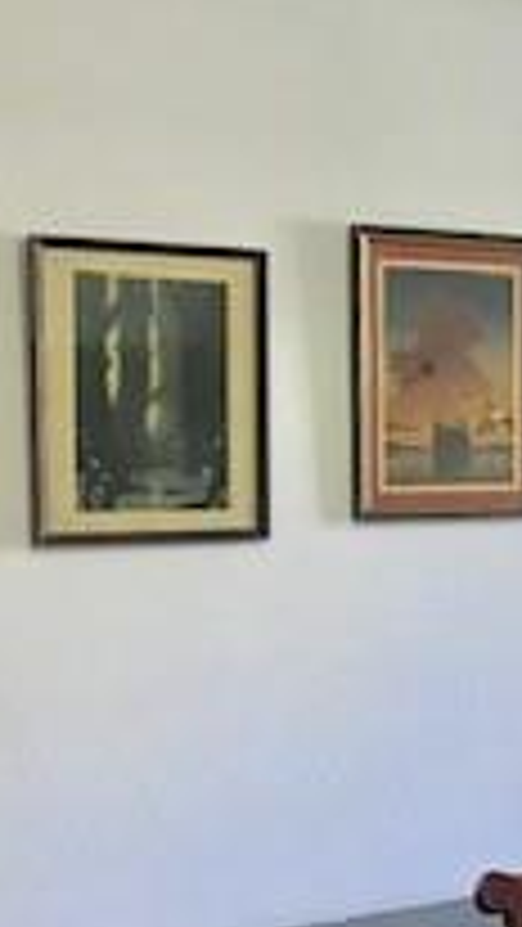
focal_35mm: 95
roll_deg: +1.0
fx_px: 2336
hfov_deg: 11.2
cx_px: 1138
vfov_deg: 22.3
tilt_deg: -7.0
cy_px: 639
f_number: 1.8
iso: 40
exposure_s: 1/20
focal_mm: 3.99
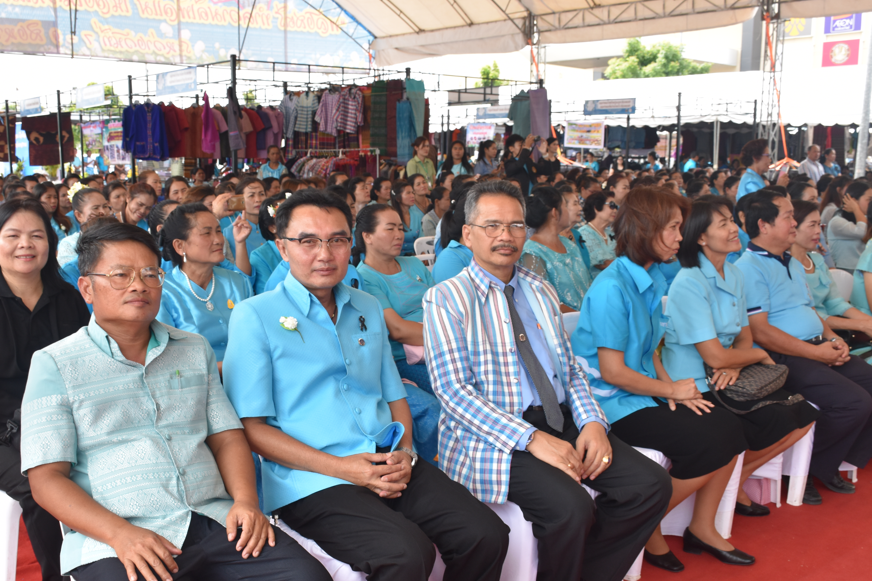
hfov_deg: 50.7
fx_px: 920
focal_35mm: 38
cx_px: 410
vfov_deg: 35.0
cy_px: 340
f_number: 7.1
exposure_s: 1/200
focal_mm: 20
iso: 400
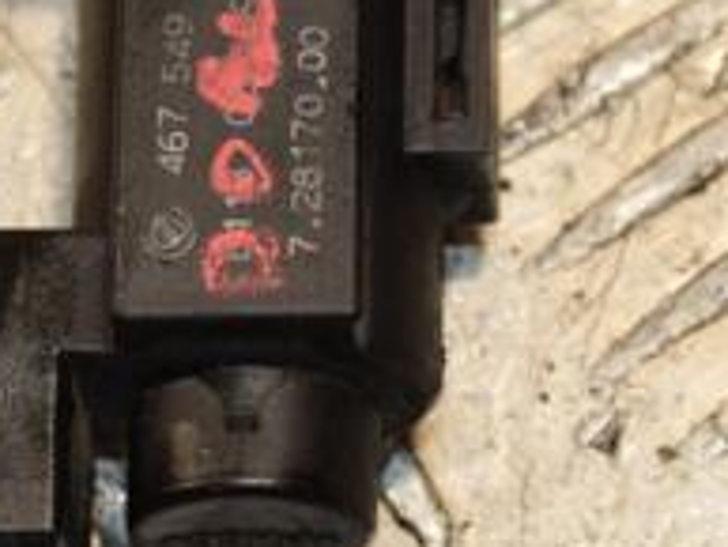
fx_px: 9922
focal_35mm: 471
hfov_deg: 4.2
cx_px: 177
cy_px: 177
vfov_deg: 3.2
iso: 800
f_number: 8
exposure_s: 1/200
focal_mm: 105
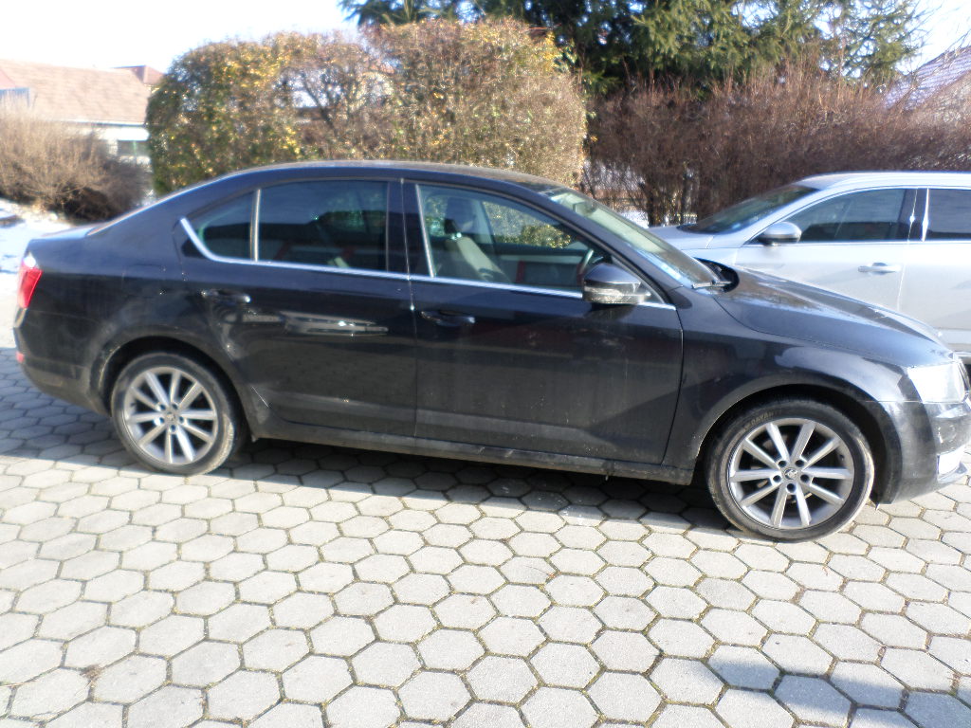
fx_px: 701
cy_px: 364
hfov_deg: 69.4
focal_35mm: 25
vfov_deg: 54.9
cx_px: 486
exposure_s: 1/180
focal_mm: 4.5
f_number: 2.5
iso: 80
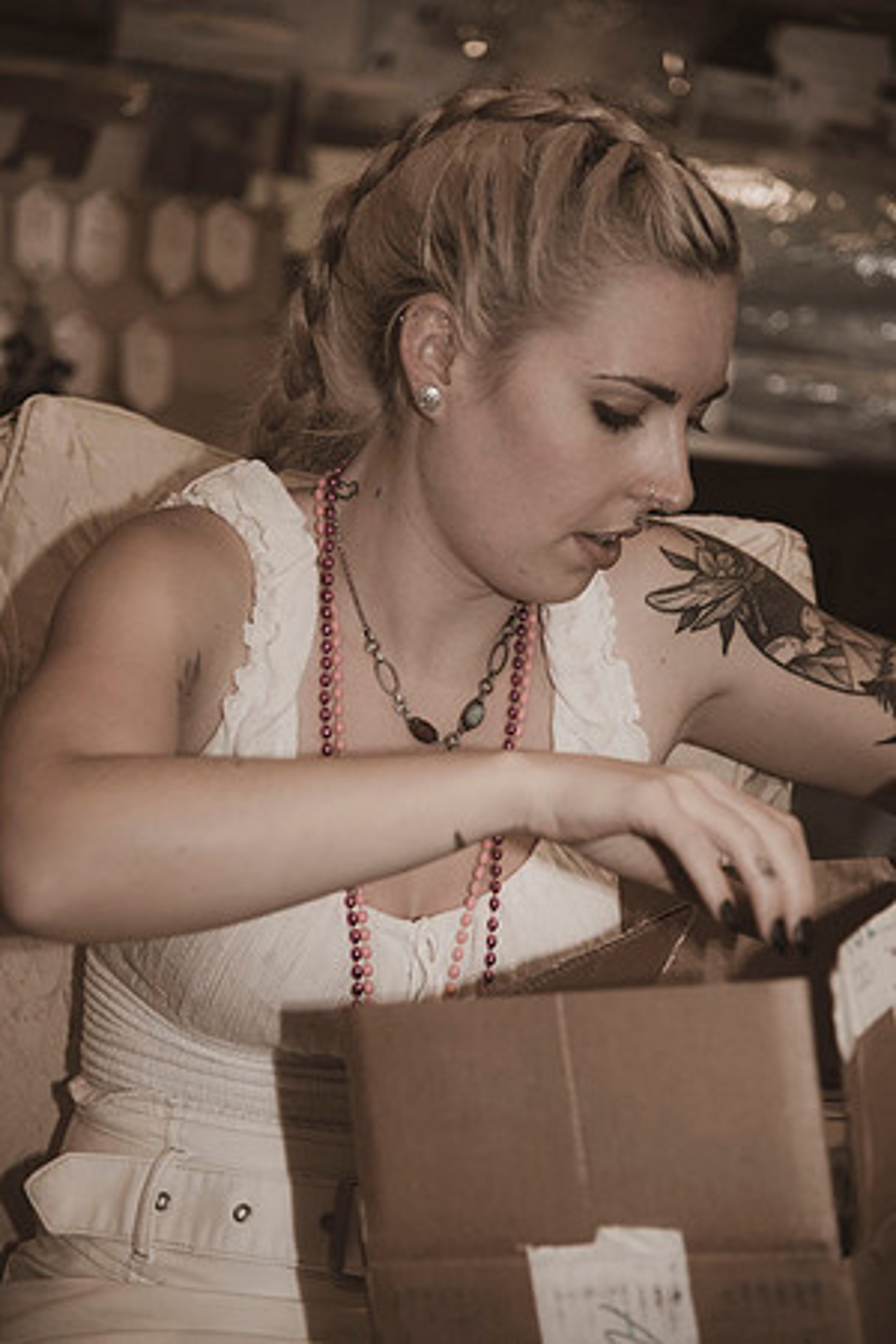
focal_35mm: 105
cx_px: 448
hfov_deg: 13.0
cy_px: 672
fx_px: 3920
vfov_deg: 19.5
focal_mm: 105
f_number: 4
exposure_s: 1/200
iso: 640
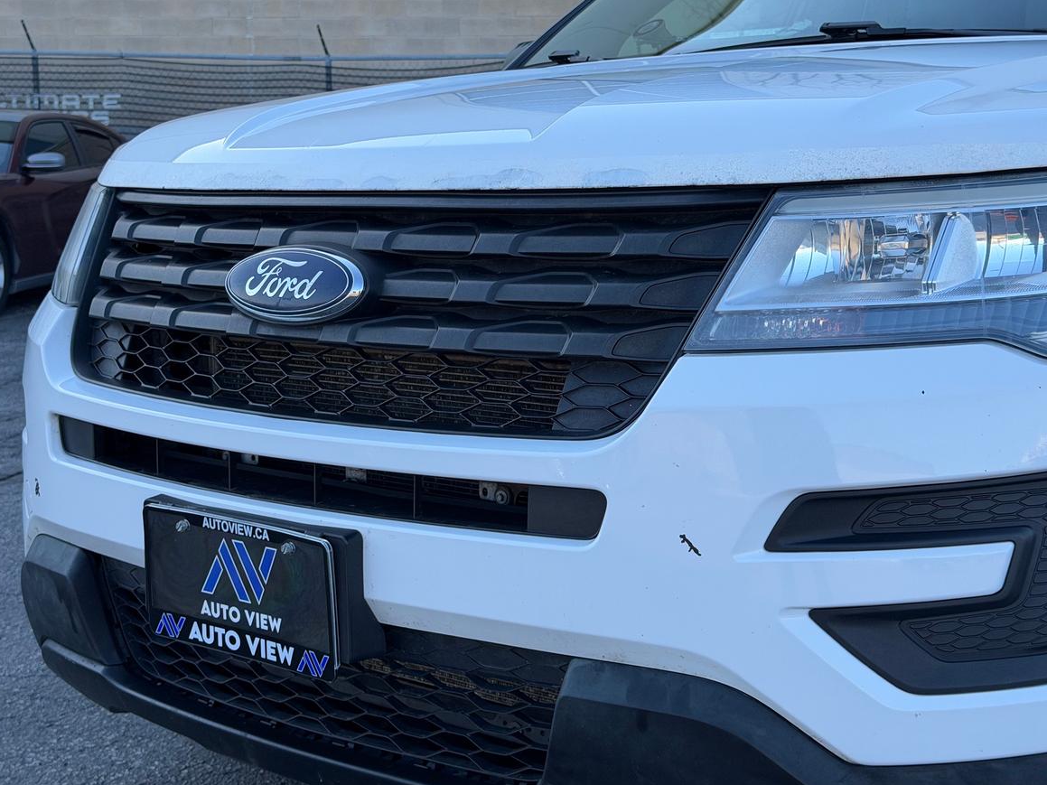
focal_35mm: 53
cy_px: 404
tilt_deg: -8.7
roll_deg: +0.5
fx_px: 1603
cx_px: 542
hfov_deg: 36.2
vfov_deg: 27.5
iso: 64
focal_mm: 6.76
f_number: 1.78
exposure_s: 1/975
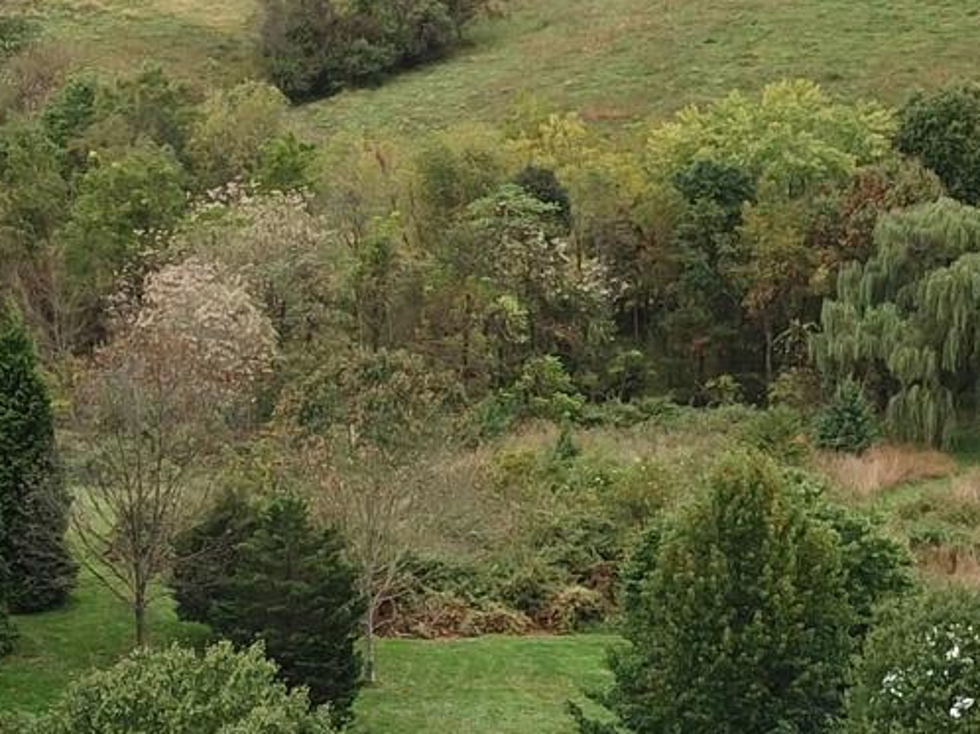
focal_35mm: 107
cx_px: 285
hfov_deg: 18.3
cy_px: 781
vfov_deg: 13.6
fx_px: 3028
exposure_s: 1/364
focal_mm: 4.7
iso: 100
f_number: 2.2
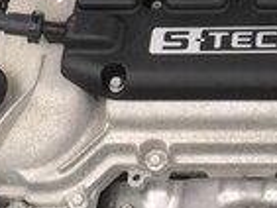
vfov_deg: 10.5
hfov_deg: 13.9
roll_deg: +4.1
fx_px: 1089
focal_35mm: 136
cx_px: 373
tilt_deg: -39.8
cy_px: -111
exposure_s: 1/123
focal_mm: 4.15
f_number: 2.2
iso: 32
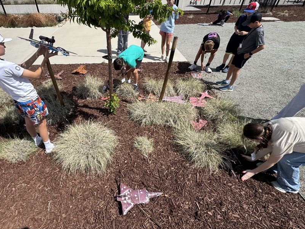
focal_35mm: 18
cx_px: 121
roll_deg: -2.5
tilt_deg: -36.6
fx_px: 159
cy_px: 90
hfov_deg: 86.6
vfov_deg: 70.8
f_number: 2.2
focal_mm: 2.22
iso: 50
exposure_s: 1/2415
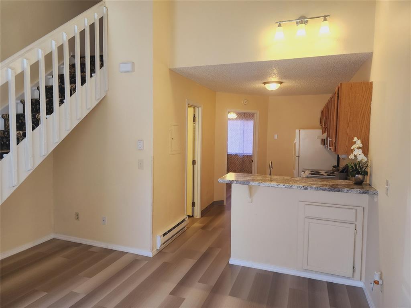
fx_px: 273
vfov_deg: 58.8
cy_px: 154
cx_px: 206
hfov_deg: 74.0
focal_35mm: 23
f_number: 1.8
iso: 100
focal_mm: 6.4
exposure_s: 1/120
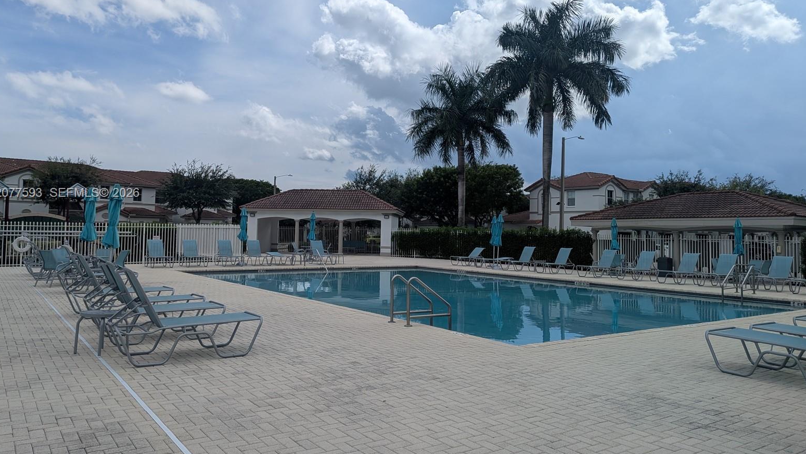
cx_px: 394
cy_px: 194
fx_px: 577
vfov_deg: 42.8
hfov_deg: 69.8
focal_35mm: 27
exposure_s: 1/3802
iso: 26
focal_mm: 4.53
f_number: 1.7
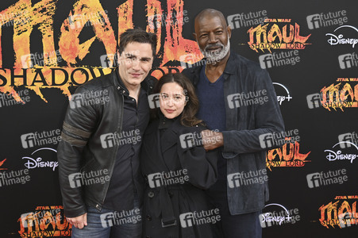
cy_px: 119
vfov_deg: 37.8
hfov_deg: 54.5
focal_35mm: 35
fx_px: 348
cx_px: 179
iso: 800
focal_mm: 35
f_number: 6.3
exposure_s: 1/320
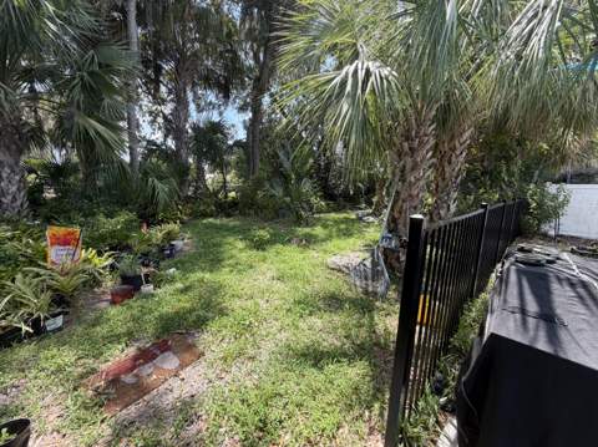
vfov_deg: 85.6
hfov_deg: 102.1
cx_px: 299
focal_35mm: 14
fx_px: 242
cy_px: 224
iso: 50
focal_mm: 2.22
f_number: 2.2
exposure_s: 1/361
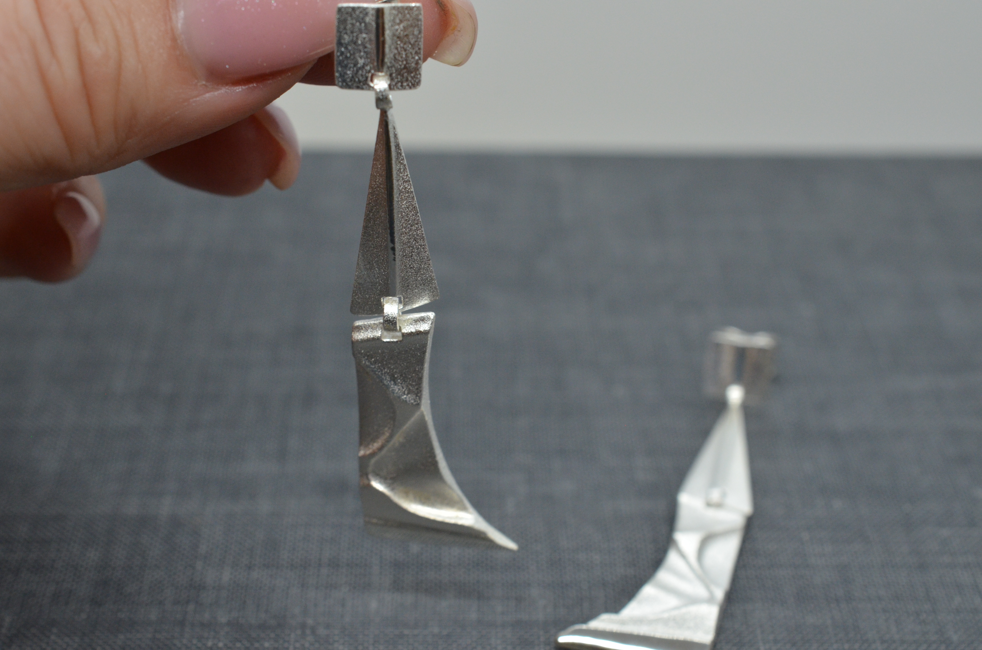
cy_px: 325
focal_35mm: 60
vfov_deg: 22.5
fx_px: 1633
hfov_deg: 33.5
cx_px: 491
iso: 1000
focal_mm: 40
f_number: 9
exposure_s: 1/250
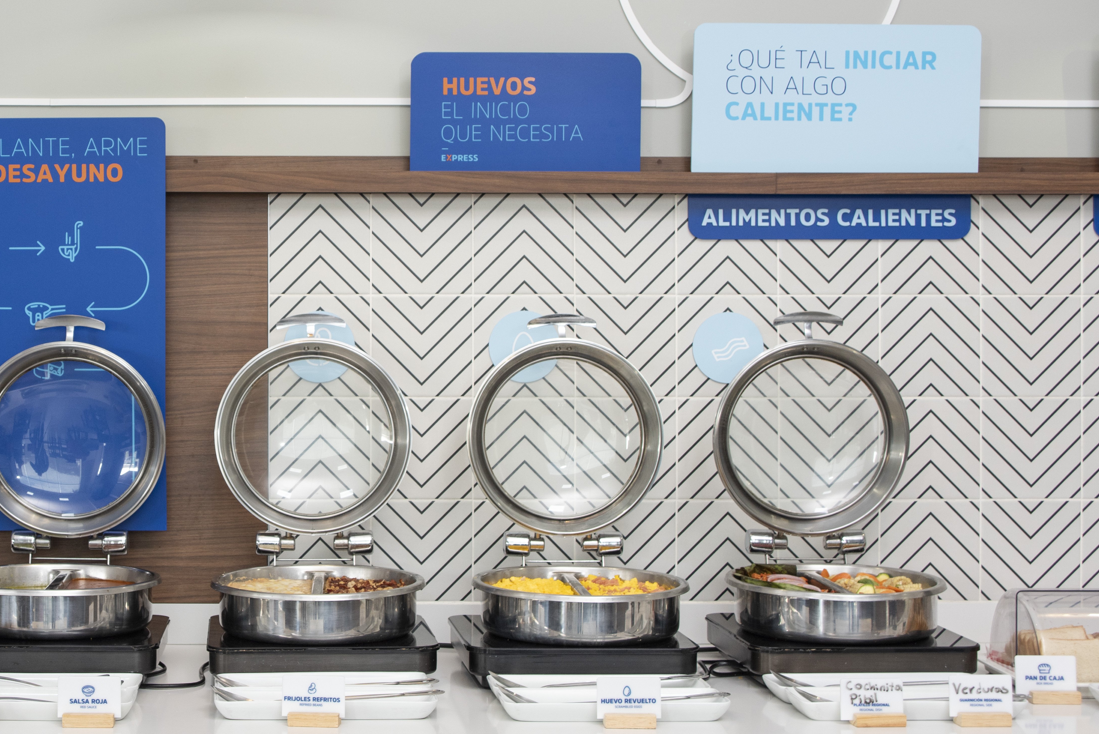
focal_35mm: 126
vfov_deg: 10.9
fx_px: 3848
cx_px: 178
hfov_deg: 16.1
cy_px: 266
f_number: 8
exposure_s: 1/25
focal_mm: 75
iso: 200
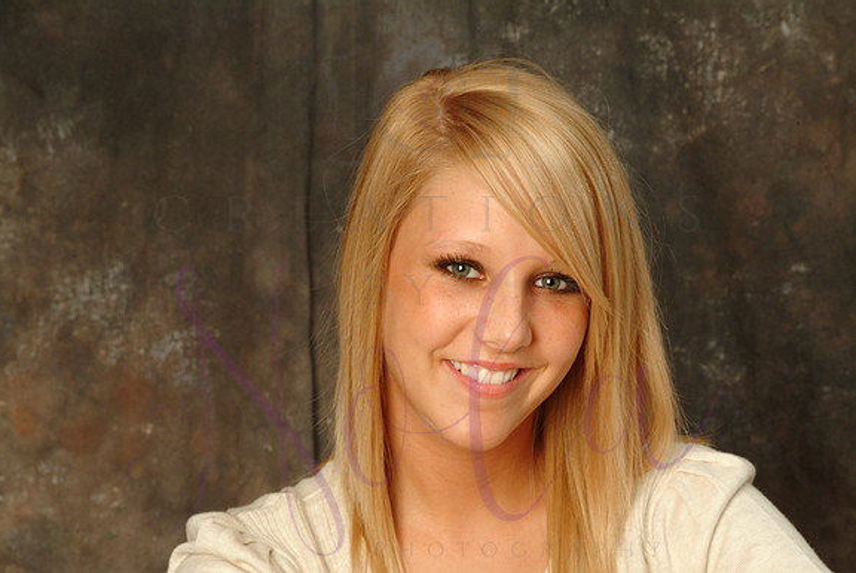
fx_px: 3775
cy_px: 286
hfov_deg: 12.9
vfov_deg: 8.7
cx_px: 428
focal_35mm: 159
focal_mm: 105
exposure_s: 1/125
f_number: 11
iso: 400
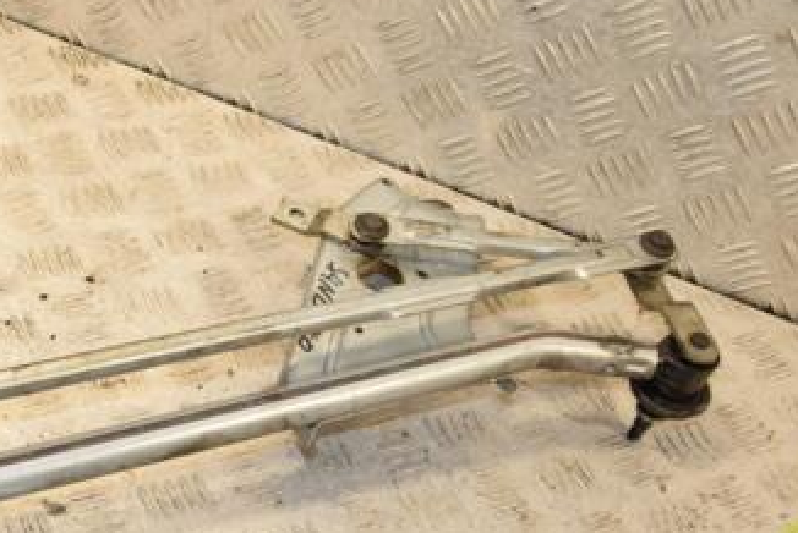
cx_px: 135
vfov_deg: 19.6
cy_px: 411
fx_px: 1529
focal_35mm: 69
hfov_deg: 28.5
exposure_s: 1/200
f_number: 8
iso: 800
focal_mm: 25
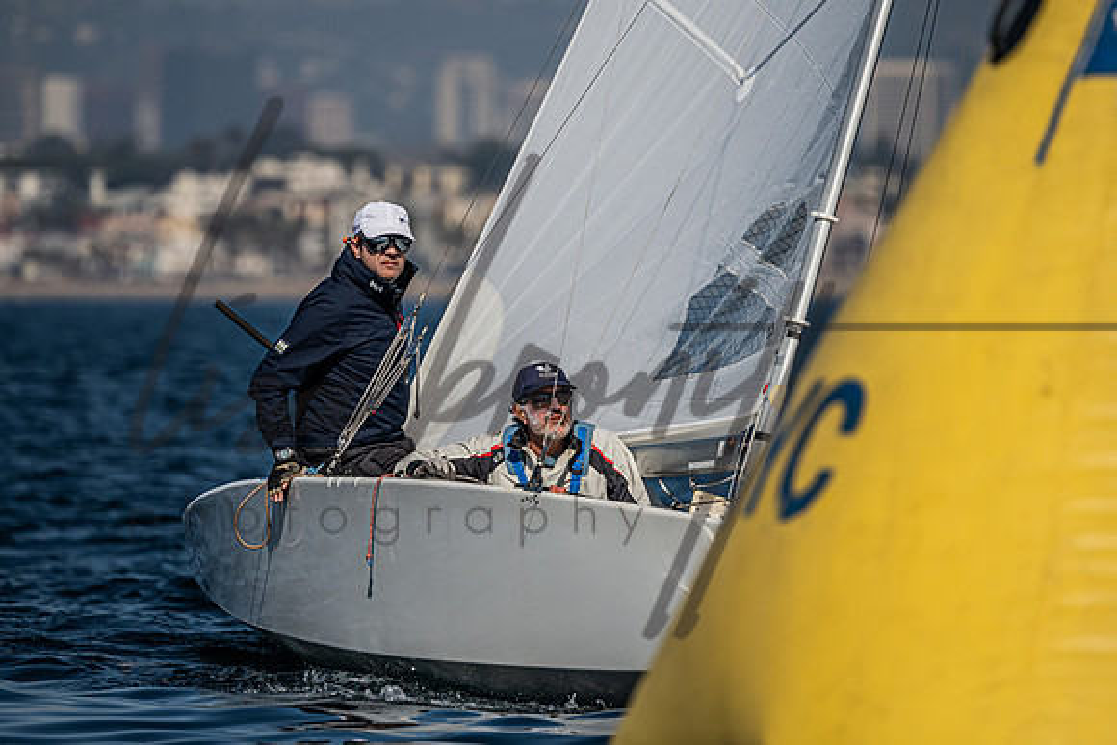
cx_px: 537
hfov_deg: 4.1
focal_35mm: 500
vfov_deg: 2.7
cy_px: 254
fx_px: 15532
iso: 400
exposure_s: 1/8000
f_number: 5.6
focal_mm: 380
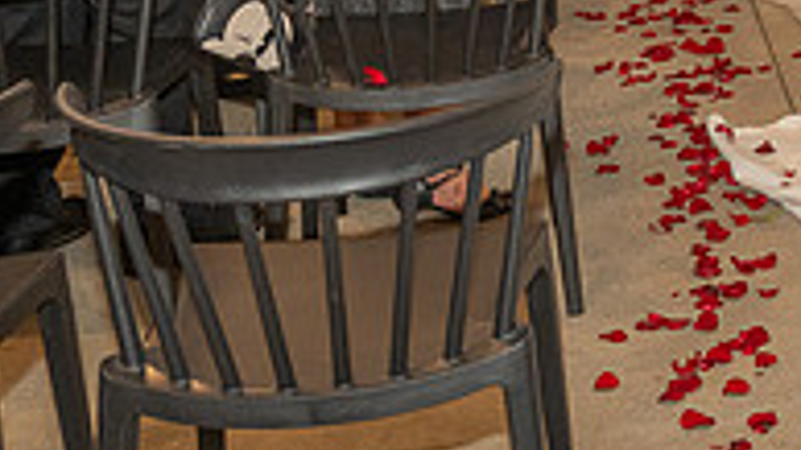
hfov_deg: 19.9
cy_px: -142
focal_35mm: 94
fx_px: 1996
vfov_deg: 12.5
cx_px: 1164
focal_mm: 30
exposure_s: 1/200
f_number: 3.5
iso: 1250
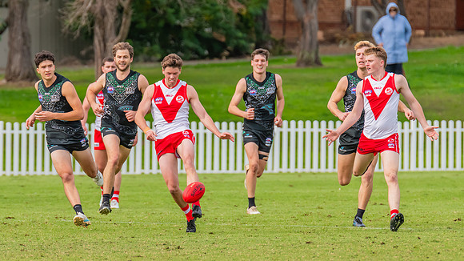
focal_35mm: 671
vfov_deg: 1.8
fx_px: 8252
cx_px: 179
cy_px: 160
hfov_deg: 3.2
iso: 800
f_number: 6.3
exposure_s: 1/1600
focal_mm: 420
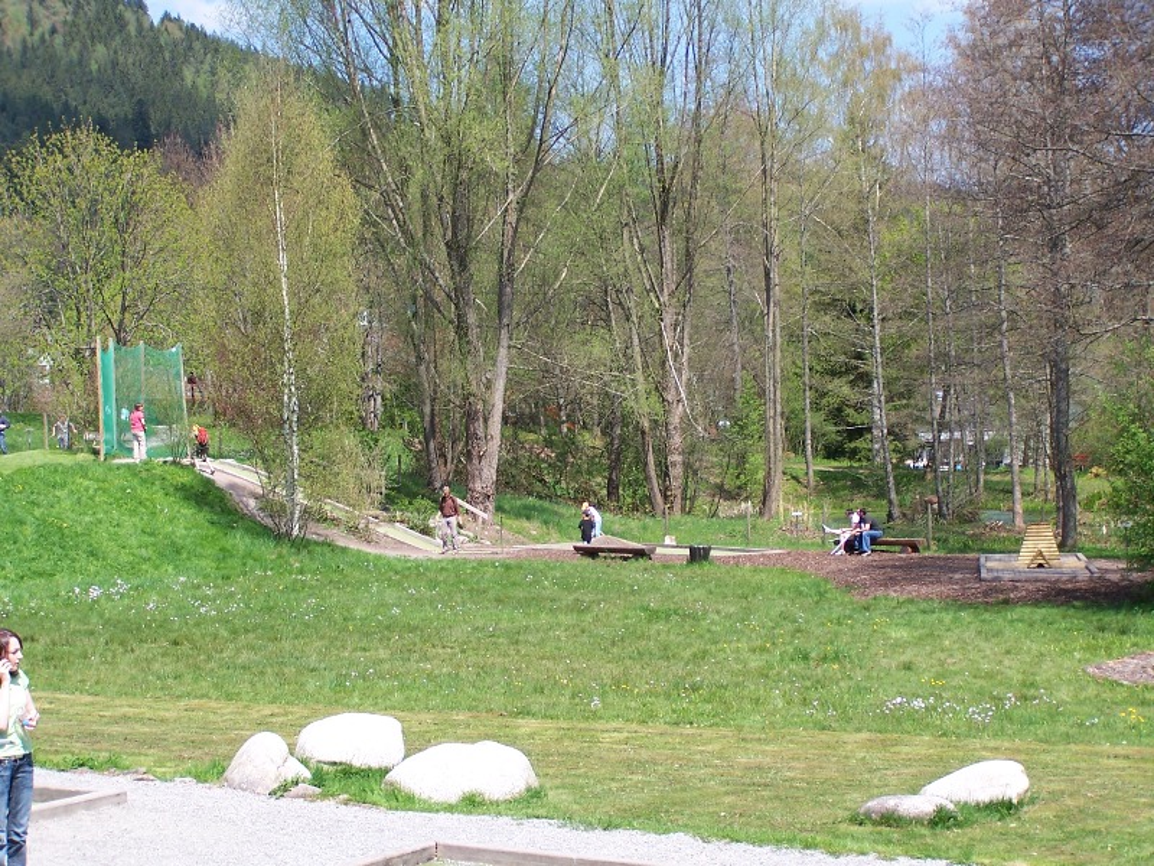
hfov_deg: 26.0
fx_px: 2500
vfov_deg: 19.6
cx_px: 577
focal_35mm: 75
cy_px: 433
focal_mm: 12.4
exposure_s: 1/500
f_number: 3.2
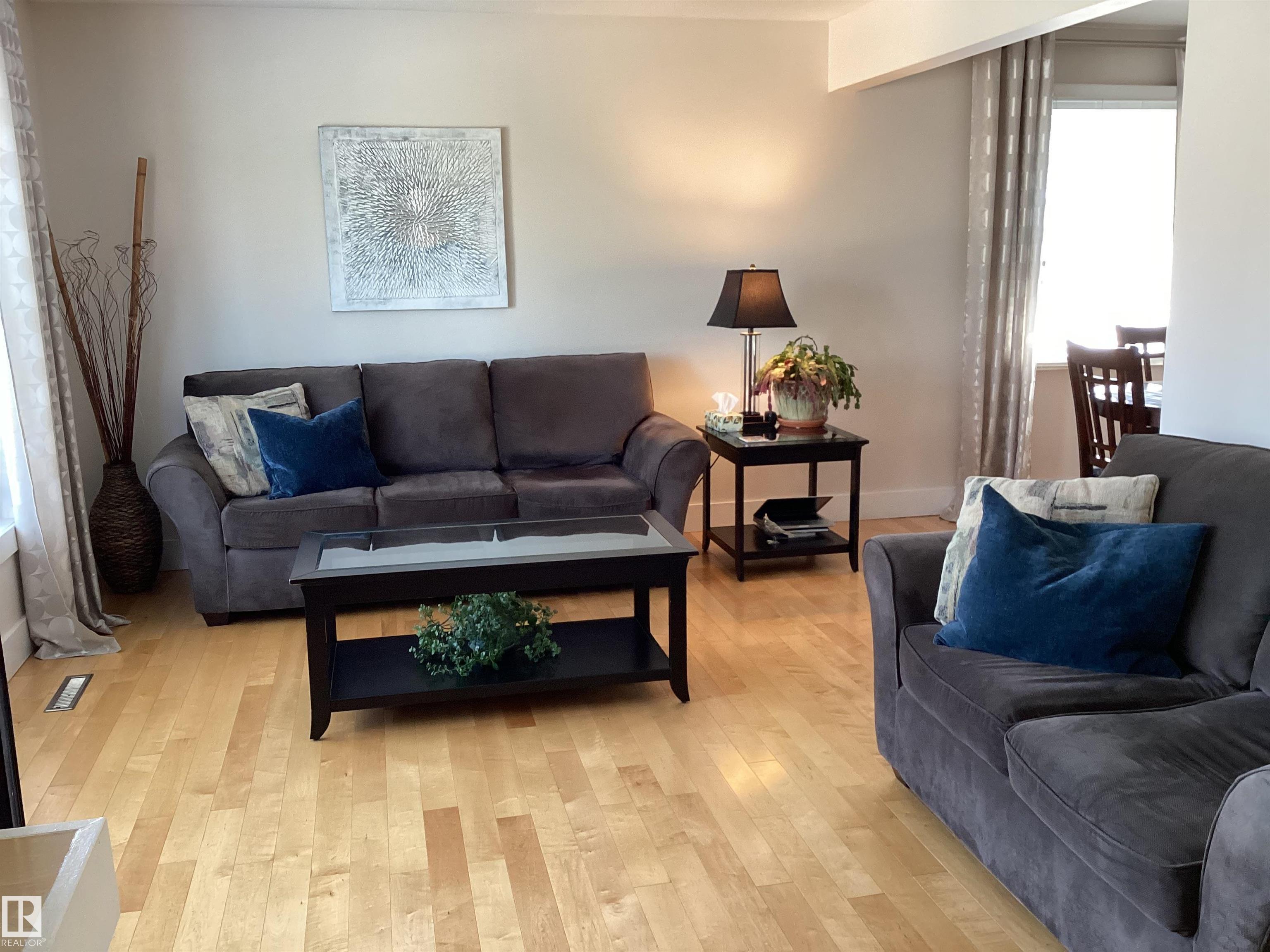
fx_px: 1137
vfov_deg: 45.4
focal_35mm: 31
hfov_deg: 58.4
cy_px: 476
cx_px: 635
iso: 200
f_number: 2.4
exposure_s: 1/60
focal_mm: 3.3
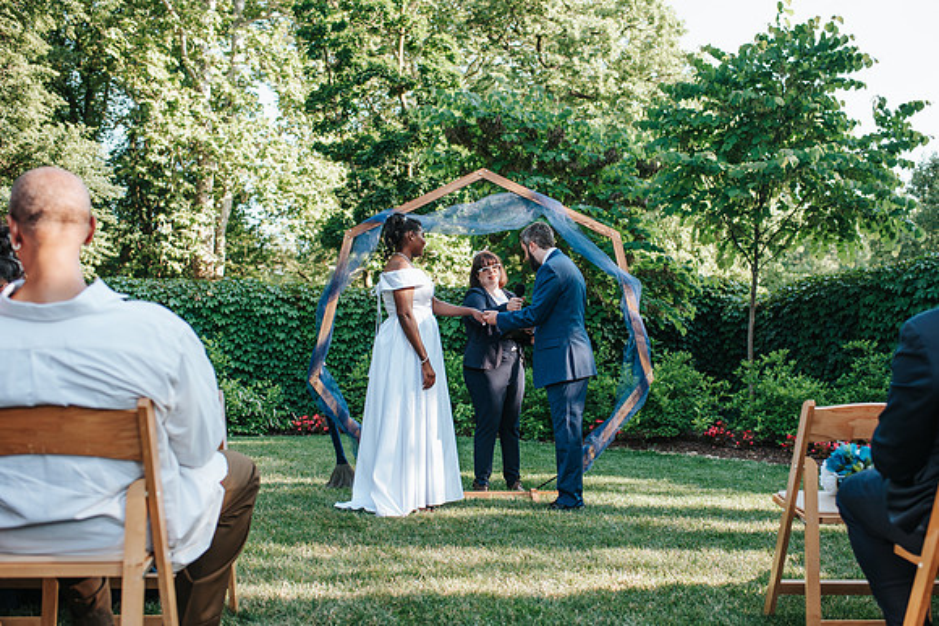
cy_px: 313
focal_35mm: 39
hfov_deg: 49.0
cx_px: 495
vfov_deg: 33.9
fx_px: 1029
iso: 320
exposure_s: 1/640
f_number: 3.2
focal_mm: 35
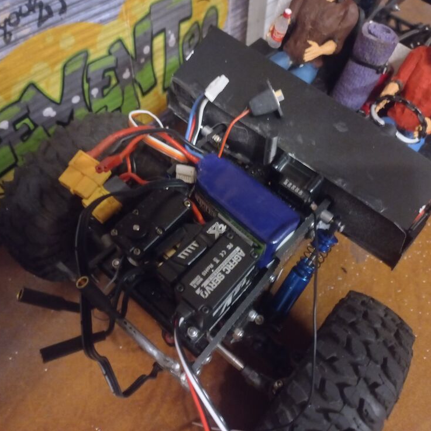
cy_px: 212
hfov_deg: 54.0
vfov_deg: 54.0
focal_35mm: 30
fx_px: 423
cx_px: 218
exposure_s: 1/10
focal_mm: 4.6
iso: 2000
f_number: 1.8
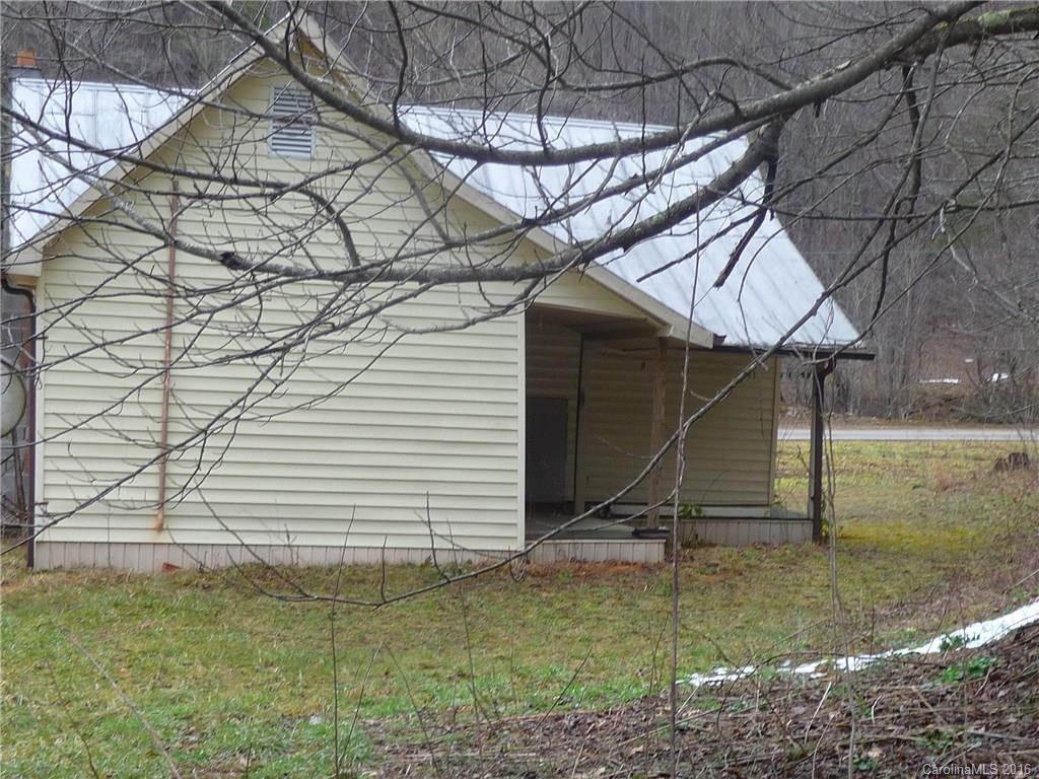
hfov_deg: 29.8
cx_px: 520
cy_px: 390
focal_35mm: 65
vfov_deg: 22.6
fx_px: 1951
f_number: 4.2
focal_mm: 8
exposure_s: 1/60
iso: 100
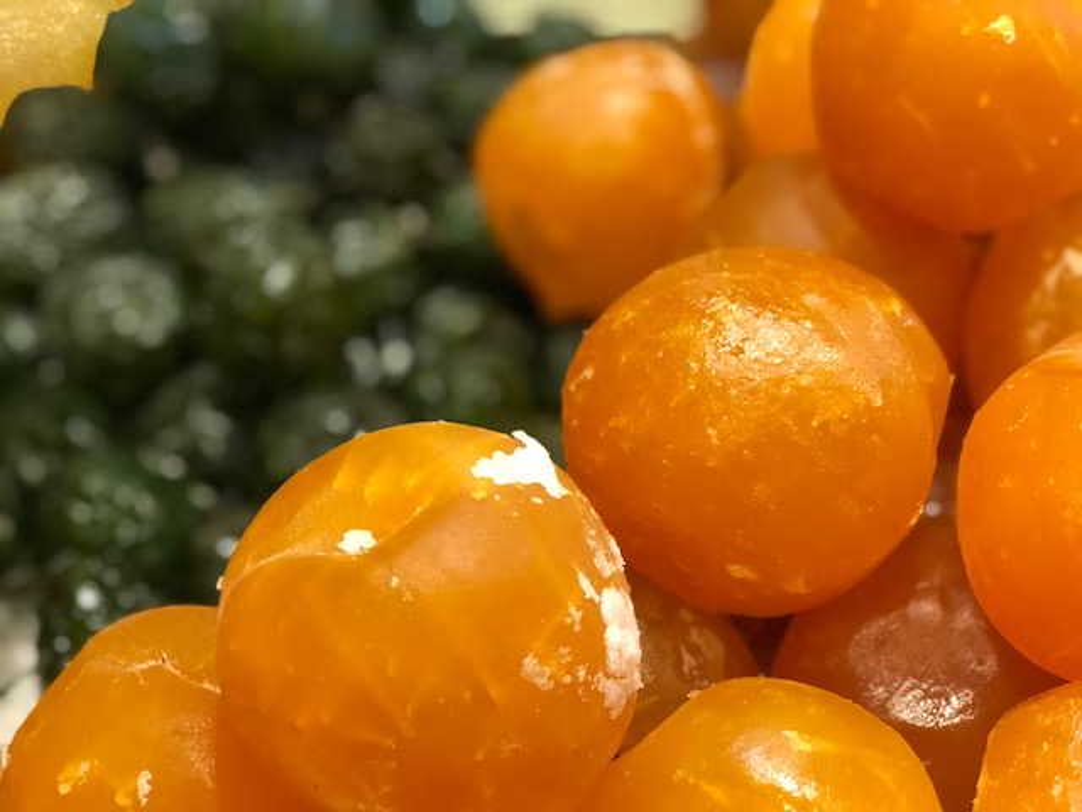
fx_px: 1782
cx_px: 541
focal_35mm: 57
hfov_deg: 33.8
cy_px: 406
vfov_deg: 25.7
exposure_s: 1/50
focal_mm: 6.6
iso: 800
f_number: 2.8
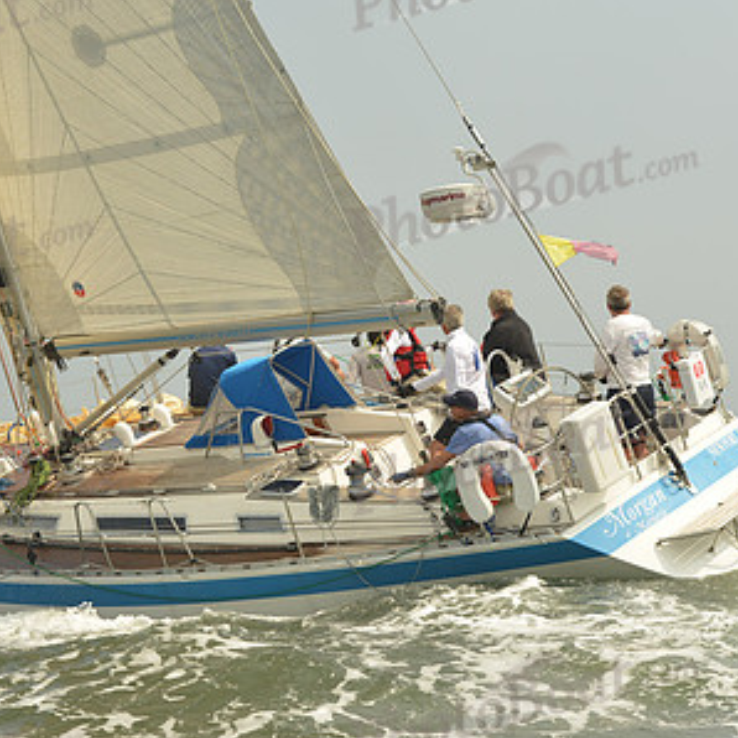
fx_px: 2798
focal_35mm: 116
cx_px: 223
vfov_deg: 15.0
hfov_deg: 15.0
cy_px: 358
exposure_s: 1/1250
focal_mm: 70
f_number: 7.1
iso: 320
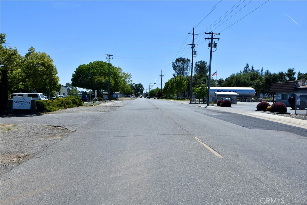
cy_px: 102
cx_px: 154
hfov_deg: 53.1
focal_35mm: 36
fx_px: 307
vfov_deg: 36.9
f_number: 8
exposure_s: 1/500
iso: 140
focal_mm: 24
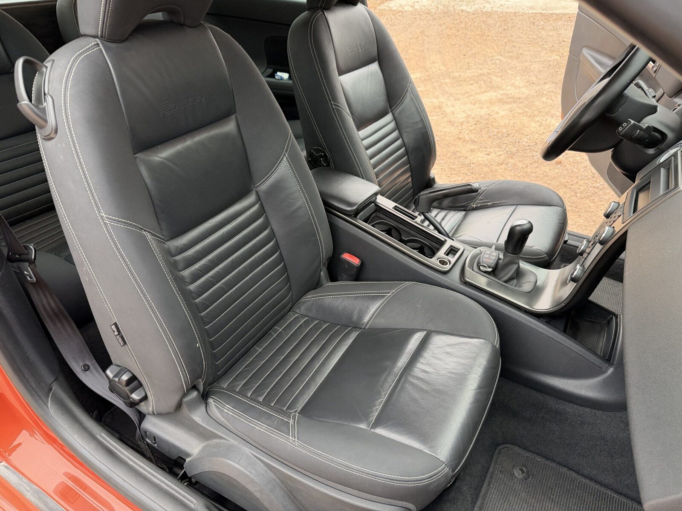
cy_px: 256
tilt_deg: -32.6
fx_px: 473
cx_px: 341
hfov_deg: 71.6
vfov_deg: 56.8
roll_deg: +1.0
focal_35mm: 24
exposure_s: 1/121
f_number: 1.78
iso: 200
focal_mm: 6.76
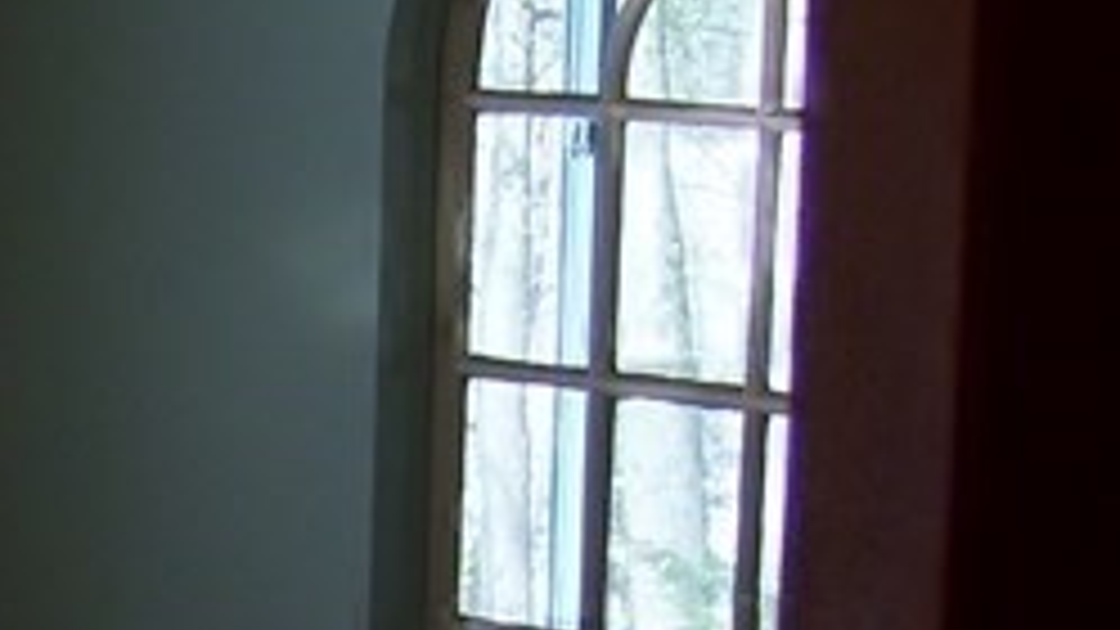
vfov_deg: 7.3
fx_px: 4781
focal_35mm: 161
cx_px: -351
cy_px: 1179
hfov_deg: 12.9
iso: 80
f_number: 2.7
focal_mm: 6
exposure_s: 1/60
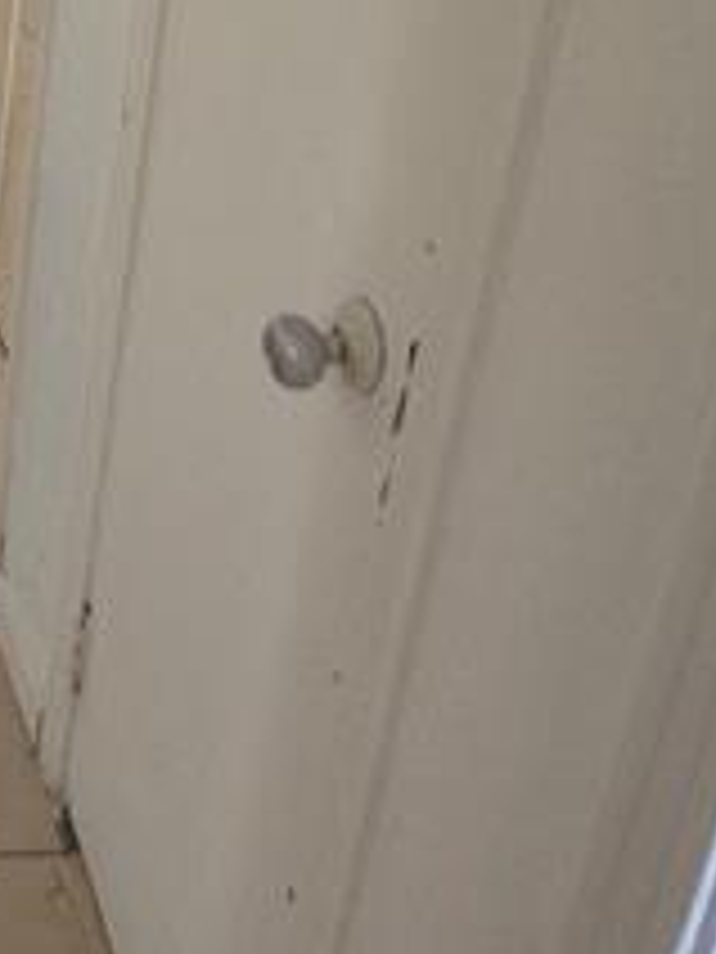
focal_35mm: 47
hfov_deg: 26.4
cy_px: -14
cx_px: -207
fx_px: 1296
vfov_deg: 36.2
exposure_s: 1/24
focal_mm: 2.2
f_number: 2.2
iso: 160
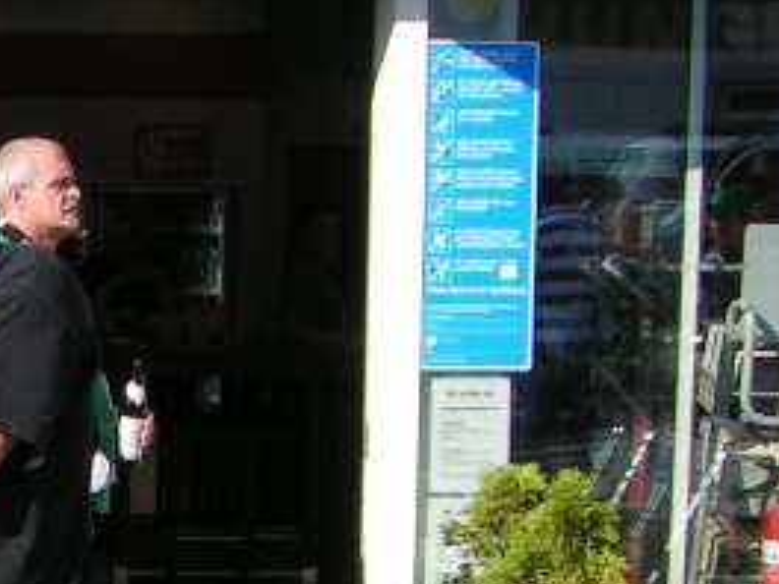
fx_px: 2588
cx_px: -366
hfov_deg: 15.8
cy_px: 640
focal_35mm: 115
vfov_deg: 12.7
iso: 50
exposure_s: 1/250
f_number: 5.6
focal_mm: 5.8
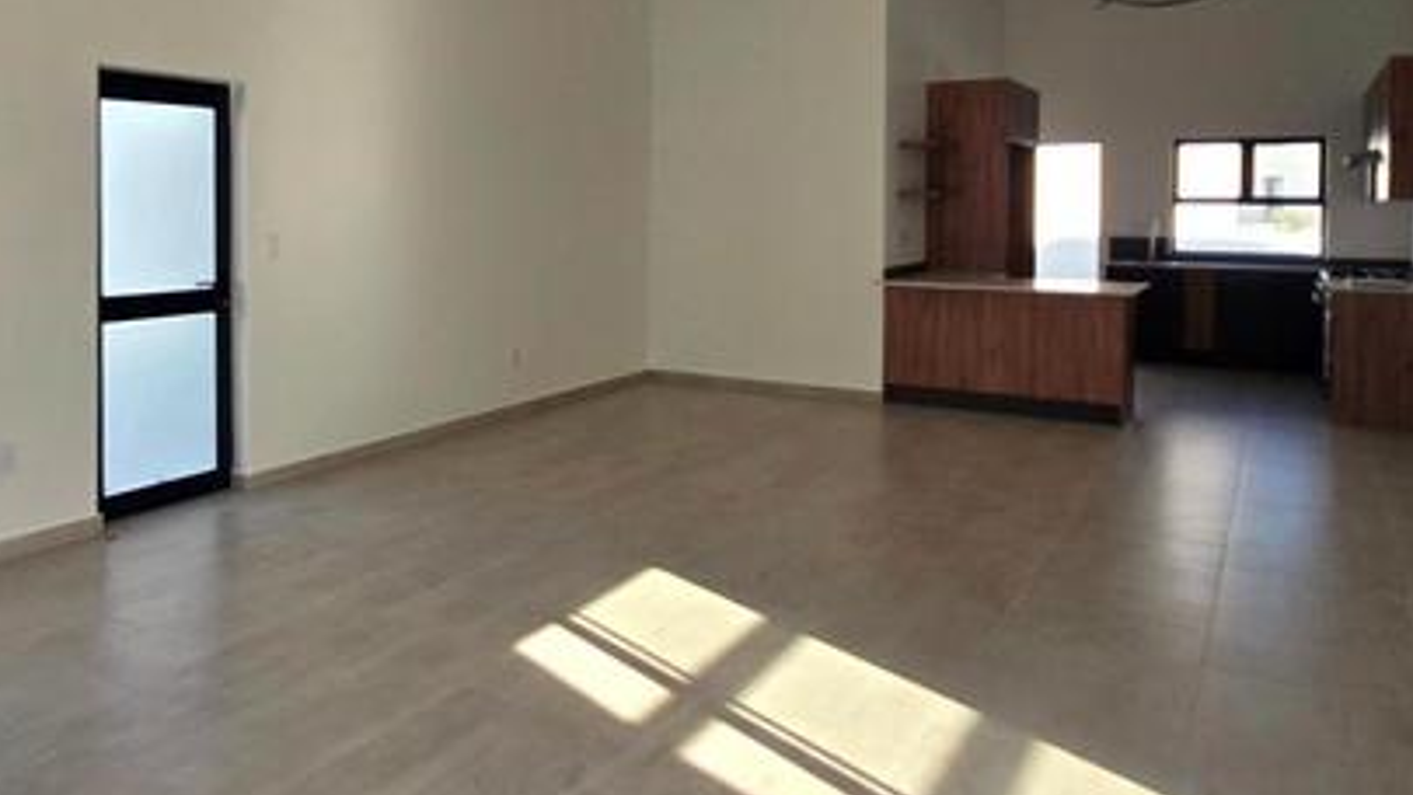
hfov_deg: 66.1
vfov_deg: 40.9
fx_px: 1049
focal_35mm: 28
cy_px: 251
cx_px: 474
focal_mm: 2.2
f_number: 2.2
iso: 50
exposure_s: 1/1000
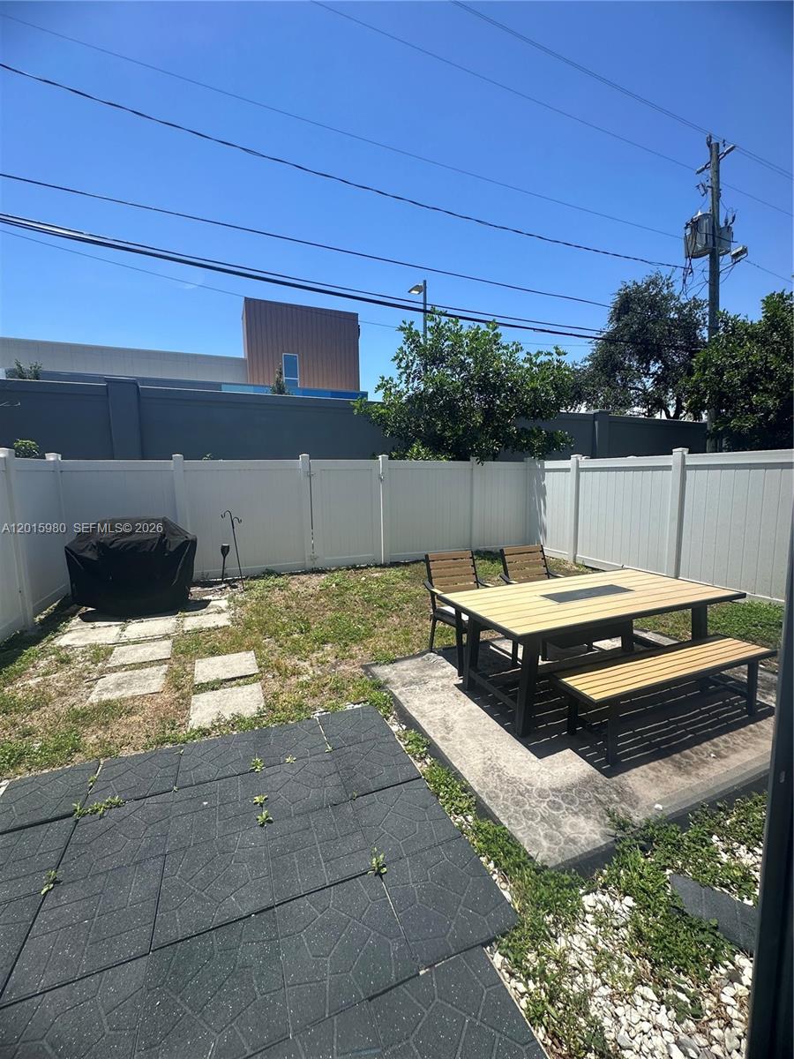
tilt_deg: -6.7
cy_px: 530
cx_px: 397
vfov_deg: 102.1
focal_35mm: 14
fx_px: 428
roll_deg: +0.6
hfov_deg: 85.7
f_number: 2.2
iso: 40
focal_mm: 2.22
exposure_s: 1/739
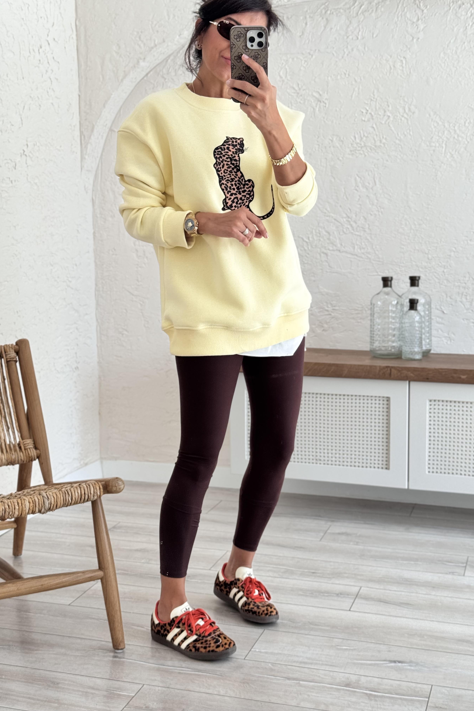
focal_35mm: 50
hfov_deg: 27.0
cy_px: 355
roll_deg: +0.7
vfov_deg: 39.6
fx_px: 987
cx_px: 235
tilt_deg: -27.2
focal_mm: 6.76
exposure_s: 1/285
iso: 64
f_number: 1.78
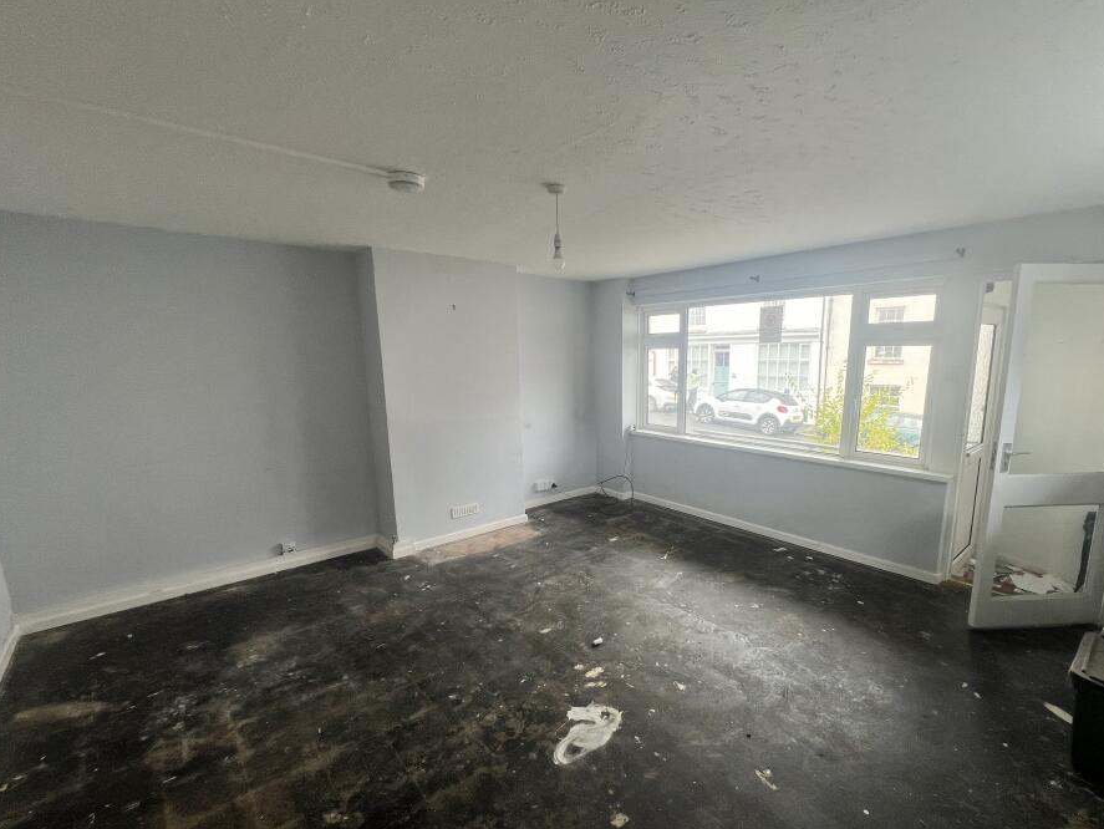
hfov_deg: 97.9
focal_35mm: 15
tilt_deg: -11.0
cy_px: 453
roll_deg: +1.5
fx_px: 479
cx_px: 605
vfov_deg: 81.6
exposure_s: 1/99
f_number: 1.8
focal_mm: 1.57
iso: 64
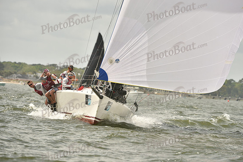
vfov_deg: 3.9
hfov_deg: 5.9
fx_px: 2364
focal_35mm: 350
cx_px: 124
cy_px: 79
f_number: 7.1
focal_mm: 340
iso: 320
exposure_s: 1/1250
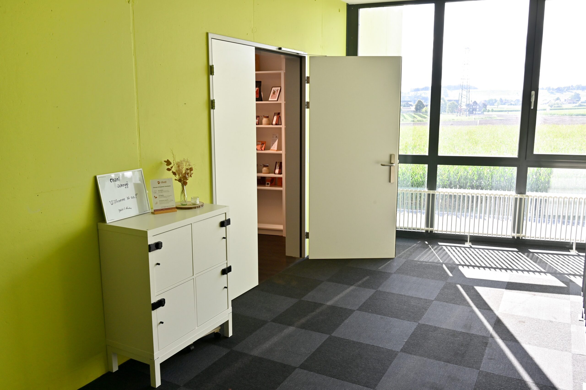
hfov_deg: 61.1
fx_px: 496
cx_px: 293
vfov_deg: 42.9
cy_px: 195
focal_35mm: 30
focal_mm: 30.5
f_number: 11
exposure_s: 1/80
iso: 450
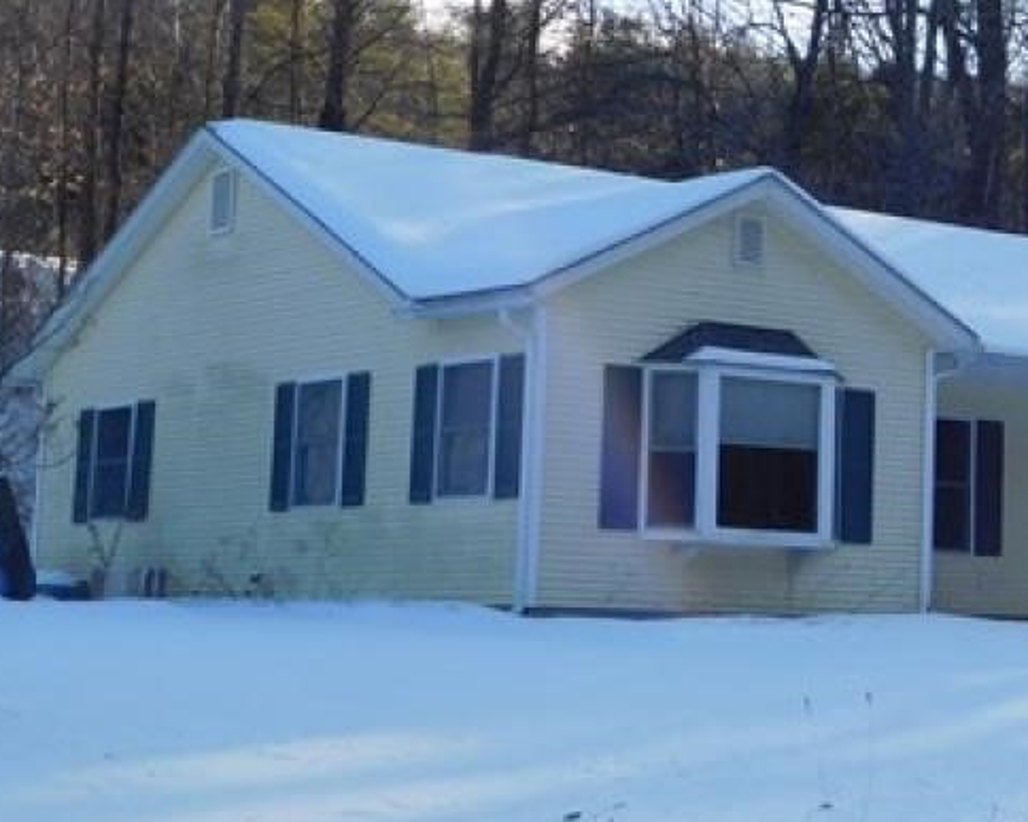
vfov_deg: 16.4
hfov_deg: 20.1
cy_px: 183
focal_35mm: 93
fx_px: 2829
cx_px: 954
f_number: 3.7
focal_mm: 8
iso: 125
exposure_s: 1/640
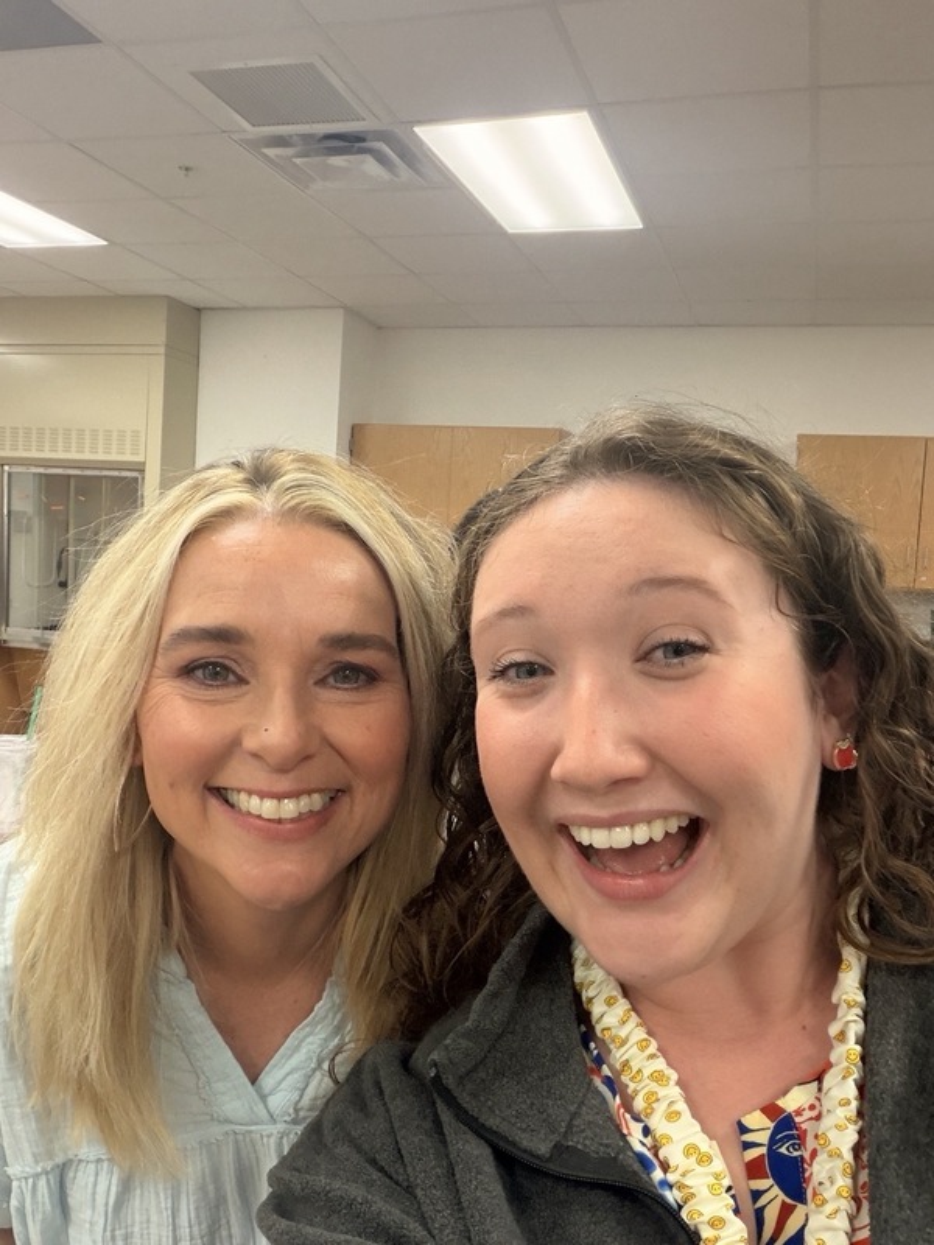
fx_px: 1079
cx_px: 467
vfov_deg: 60.0
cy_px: 622
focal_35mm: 30
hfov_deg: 46.8
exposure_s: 1/60
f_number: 1.9
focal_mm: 2.71
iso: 160
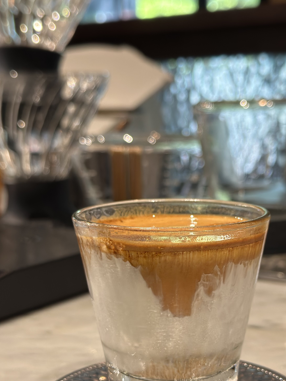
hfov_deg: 22.2
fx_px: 727
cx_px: 169
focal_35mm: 66
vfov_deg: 29.2
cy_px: 259
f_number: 1.78
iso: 160
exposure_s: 1/50
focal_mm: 6.86
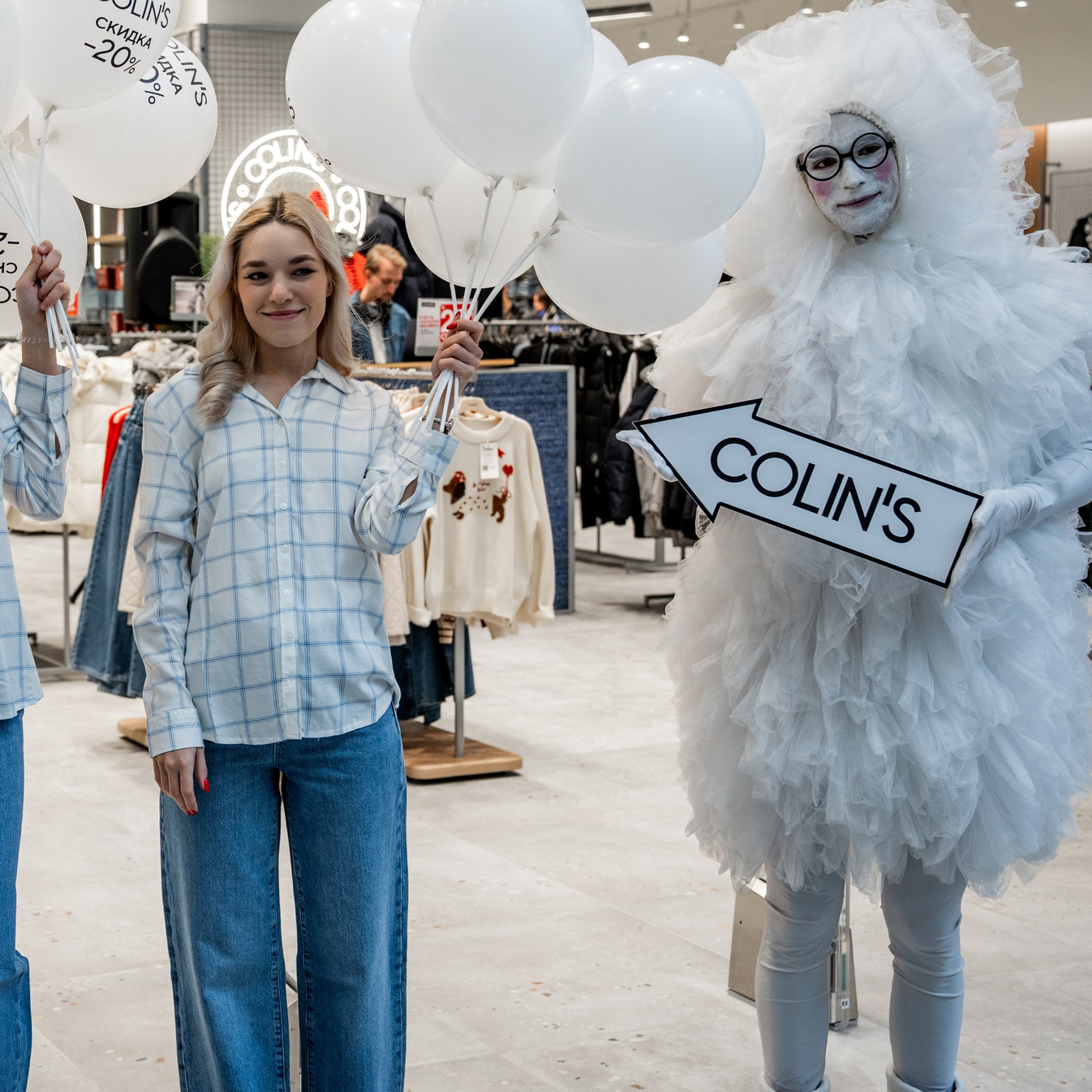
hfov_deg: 27.9
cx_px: 189
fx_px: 2141
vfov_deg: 28.6
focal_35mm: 60
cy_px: 466
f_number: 4
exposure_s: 1/250
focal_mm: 37
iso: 800
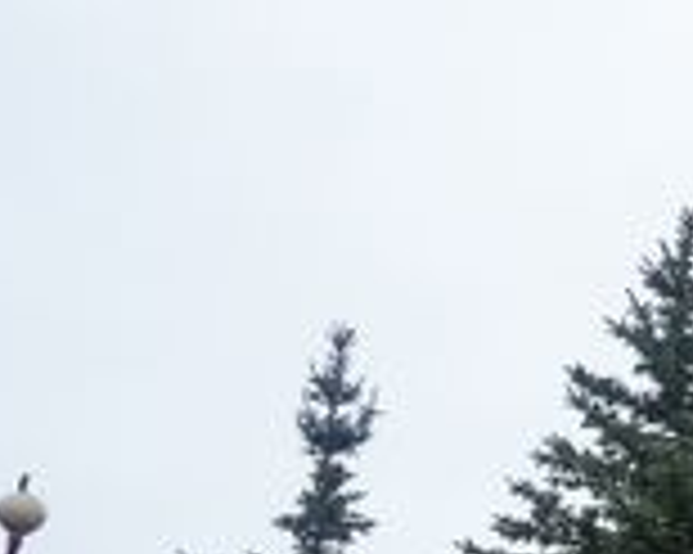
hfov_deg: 21.3
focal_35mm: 68
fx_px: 1394
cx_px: 1154
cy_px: 613
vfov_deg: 21.3
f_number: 2.8
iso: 1250
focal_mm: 16
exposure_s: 1/320
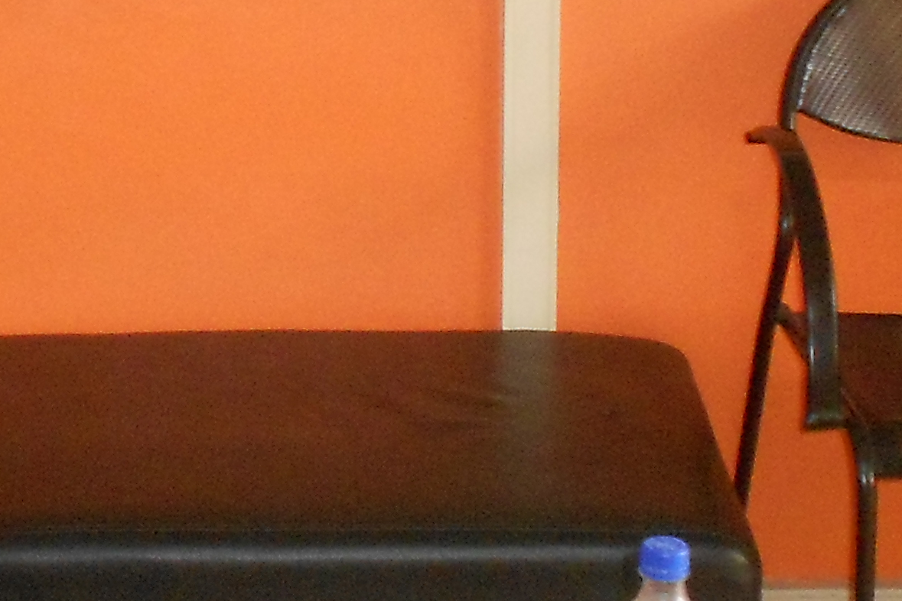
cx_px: 39
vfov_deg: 11.1
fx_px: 3057
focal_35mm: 122
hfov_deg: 16.5
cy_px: -37
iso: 320
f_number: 3.6
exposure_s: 1/30
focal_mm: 6
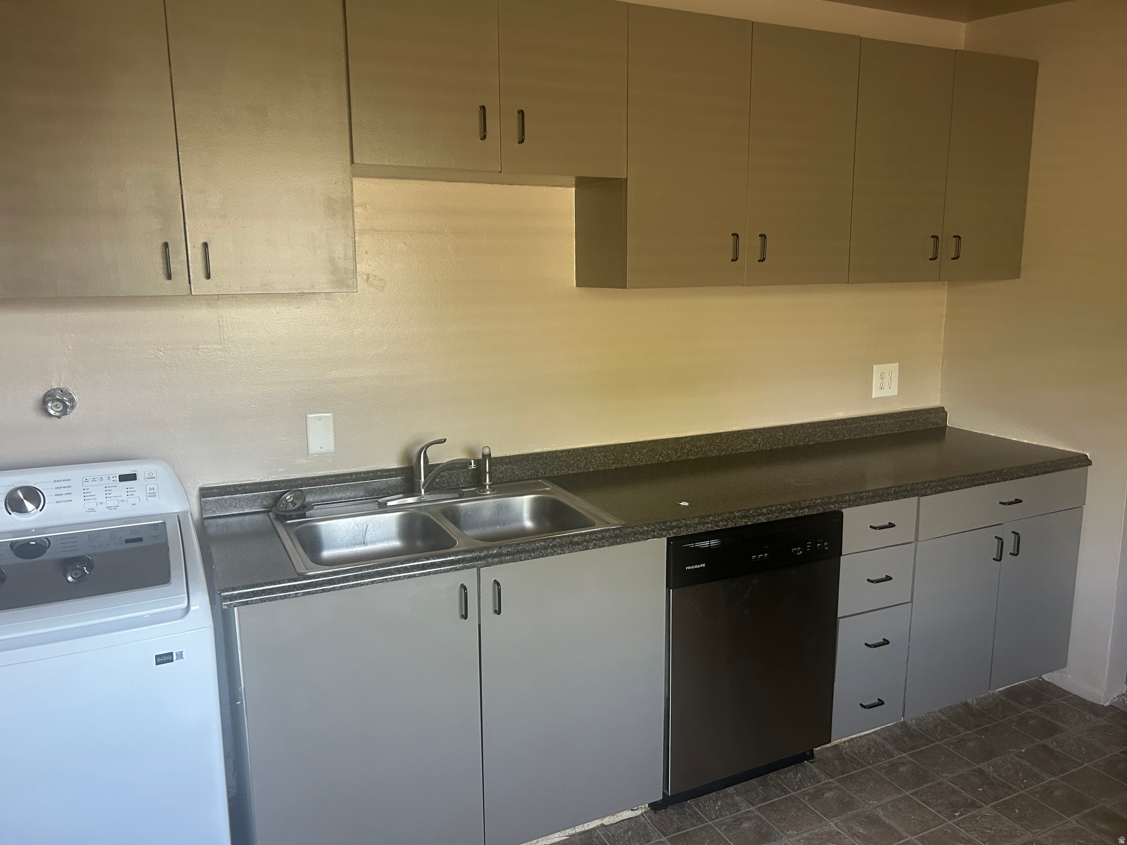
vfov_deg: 53.1
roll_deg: +1.4
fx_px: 846
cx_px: 564
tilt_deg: -9.7
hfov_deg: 67.3
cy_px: 422
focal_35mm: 26
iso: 160
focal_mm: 5.7
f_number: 1.5
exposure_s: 1/60
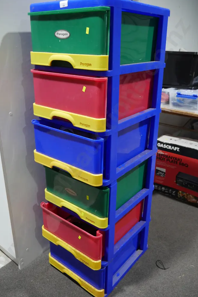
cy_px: 145
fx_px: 247
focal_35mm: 30
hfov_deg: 43.6
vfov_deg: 61.9
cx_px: 94
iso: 400
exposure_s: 1/60
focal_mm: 14
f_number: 3.5
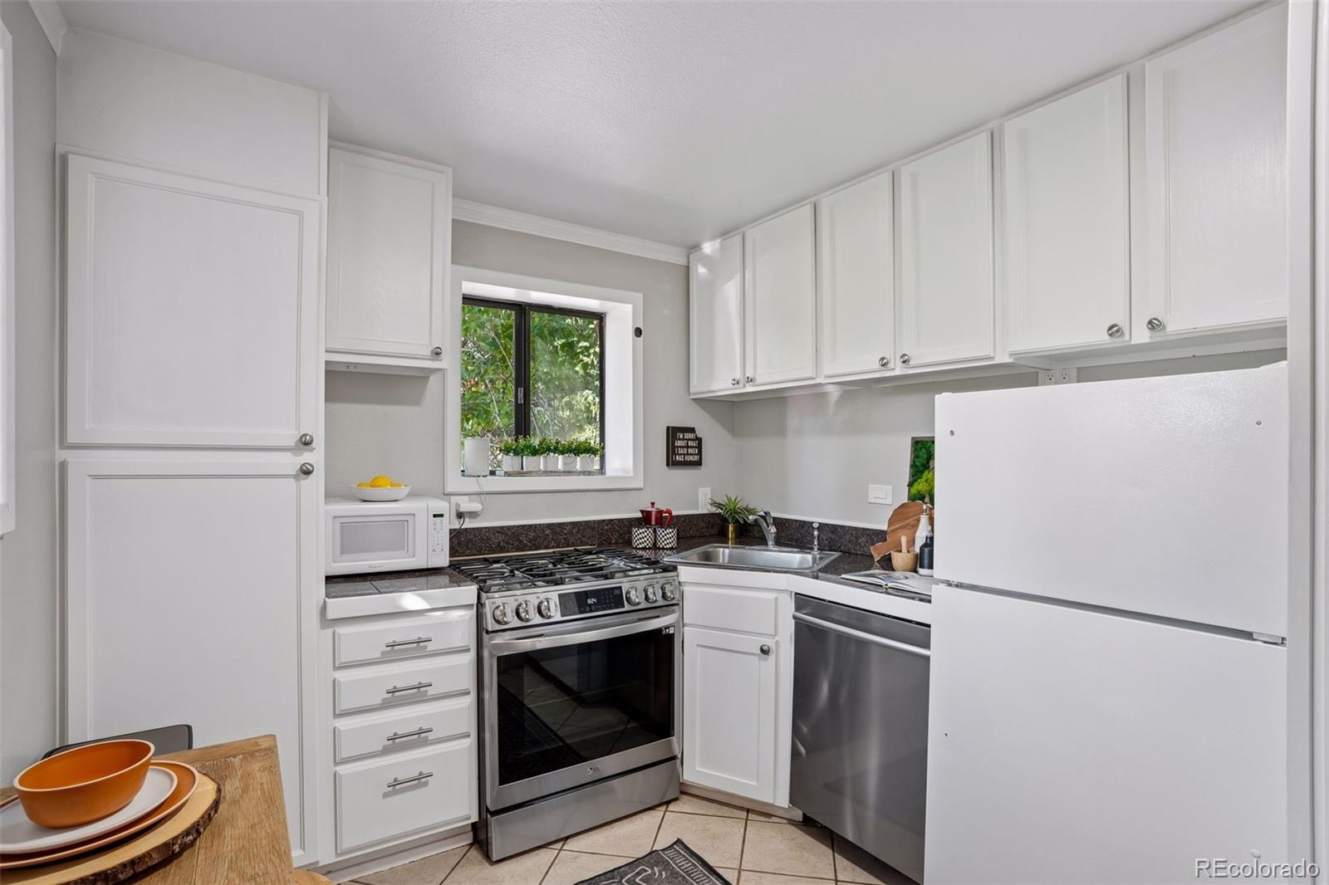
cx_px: 664
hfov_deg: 93.3
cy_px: 442
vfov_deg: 70.4
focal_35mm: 17
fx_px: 627
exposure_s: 1/8
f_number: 9
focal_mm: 17
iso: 400
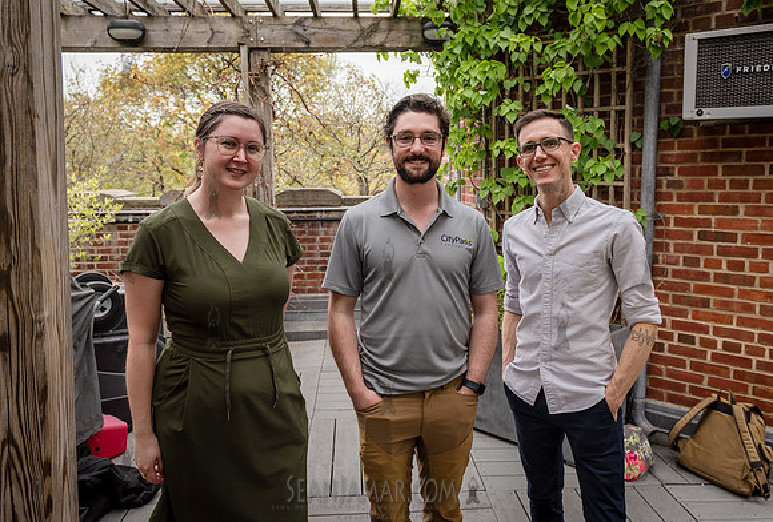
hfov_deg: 66.7
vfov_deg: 48.0
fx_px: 586
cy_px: 233
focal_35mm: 27
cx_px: 417
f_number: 4
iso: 640
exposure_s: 1/400
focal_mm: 24
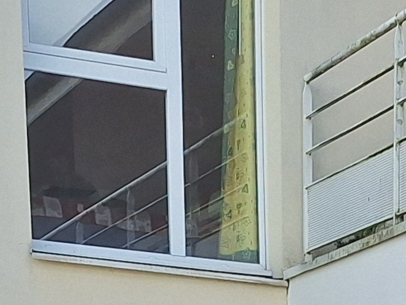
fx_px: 1737
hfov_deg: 12.8
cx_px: 554
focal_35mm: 148
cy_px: 953
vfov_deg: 8.3
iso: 40
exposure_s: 1/1218
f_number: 1.8
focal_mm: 5.54
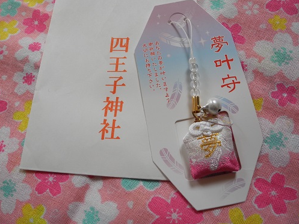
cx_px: 159
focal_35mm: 31
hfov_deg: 58.3
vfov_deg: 45.3
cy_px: 102
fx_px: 268
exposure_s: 1/51.2
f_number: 2.8
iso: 100
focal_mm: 6
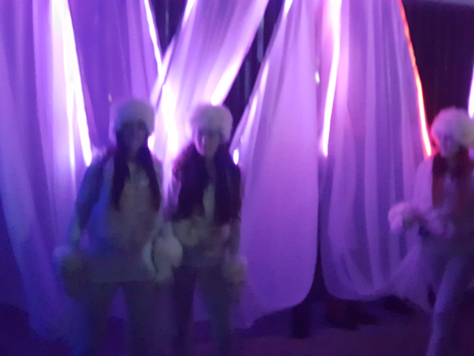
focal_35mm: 52
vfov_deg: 28.0
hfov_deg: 36.8
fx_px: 712
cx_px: 237
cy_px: 178
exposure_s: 1/33
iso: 1250
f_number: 2.4
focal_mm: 6
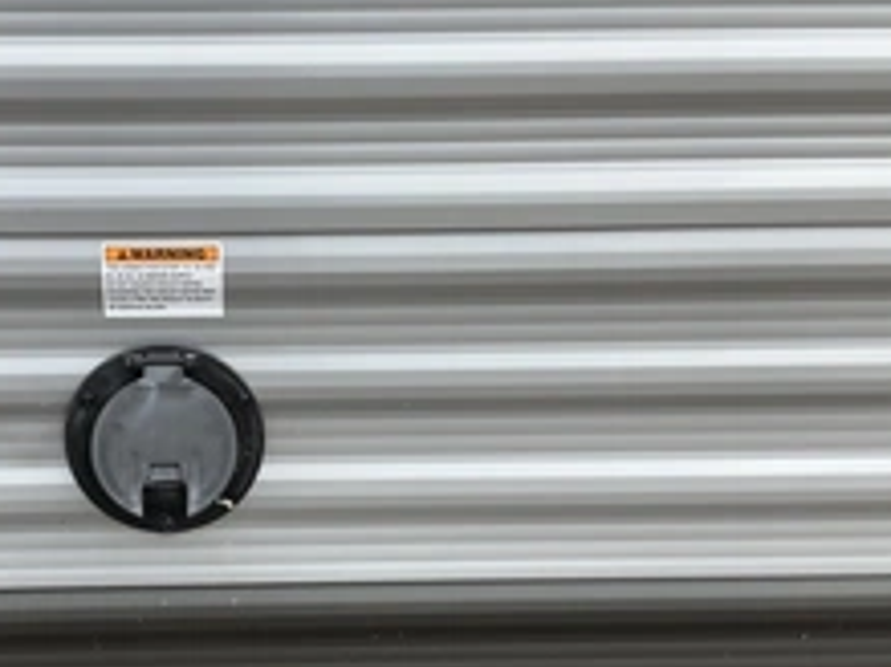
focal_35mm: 53
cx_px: 269
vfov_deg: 27.4
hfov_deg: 35.7
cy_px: 427
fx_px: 1363
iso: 25
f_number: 1.8
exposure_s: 1/367
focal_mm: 3
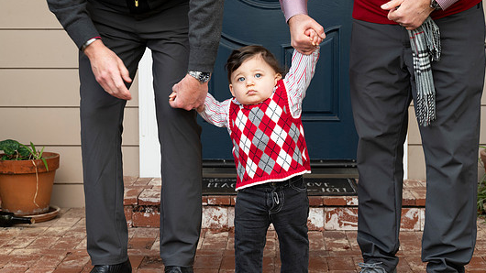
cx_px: 258
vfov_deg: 17.2
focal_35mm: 70
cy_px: 142
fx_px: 902
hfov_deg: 30.1
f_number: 6
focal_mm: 61
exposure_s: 1/100
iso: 400
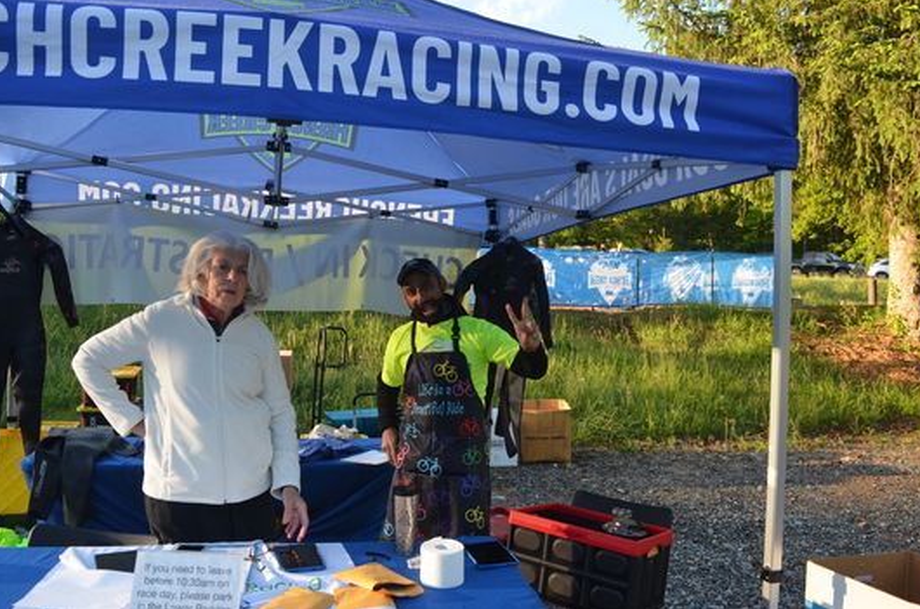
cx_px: 470
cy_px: 297
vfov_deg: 46.2
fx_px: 714
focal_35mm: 28
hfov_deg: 65.6
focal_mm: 18
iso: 200
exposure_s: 1/125
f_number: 5.6
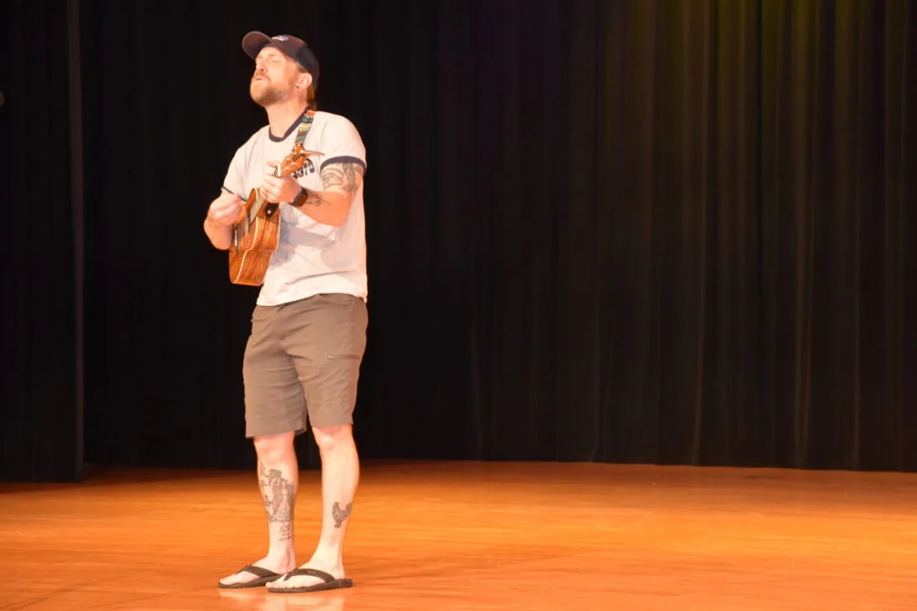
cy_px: 306
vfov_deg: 15.7
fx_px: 2216
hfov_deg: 23.4
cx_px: 458
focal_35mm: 87
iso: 1600
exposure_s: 1/60
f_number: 5
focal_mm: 58
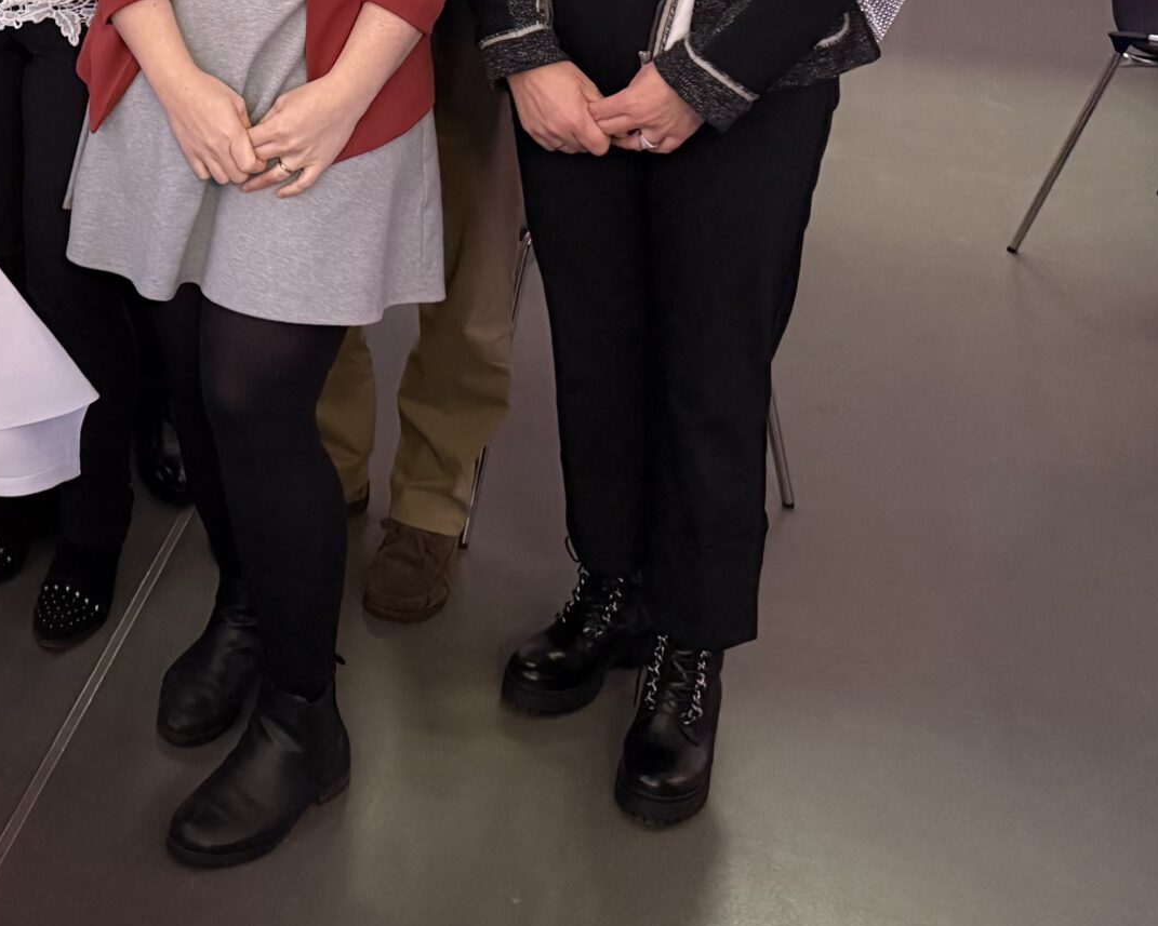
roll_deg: +1.9
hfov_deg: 30.4
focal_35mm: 56
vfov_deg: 25.2
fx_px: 1919
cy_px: -88
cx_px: -83
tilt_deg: -14.5
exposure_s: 1/40
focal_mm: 6.76
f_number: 1.78
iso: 1000
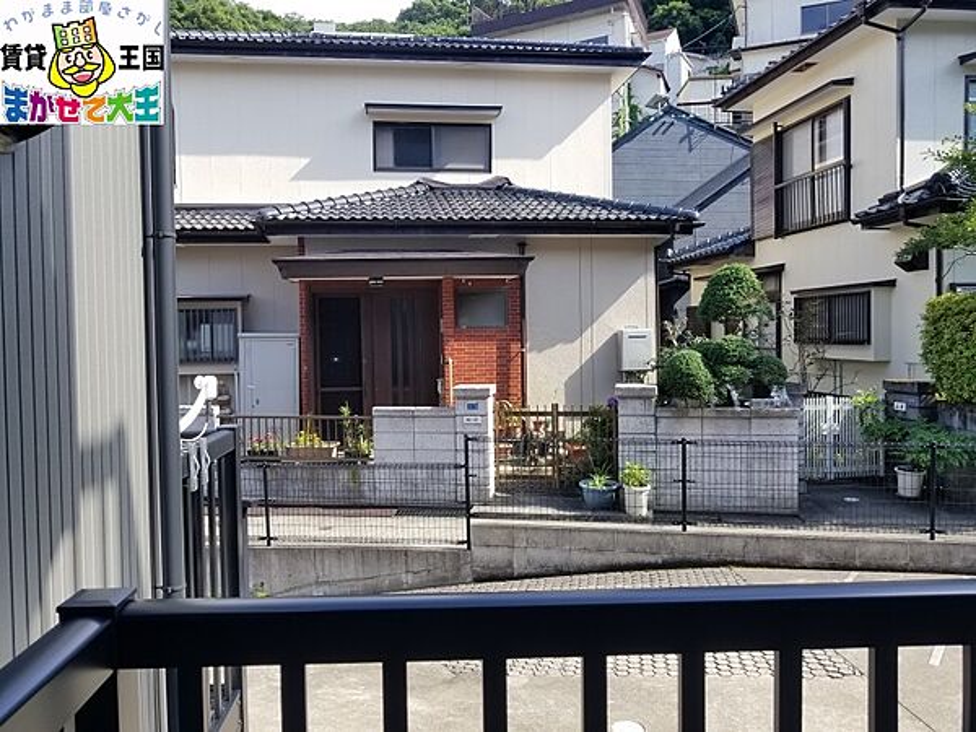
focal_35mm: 26
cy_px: 366
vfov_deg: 53.1
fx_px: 733
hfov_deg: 67.3
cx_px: 488
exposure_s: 1/816
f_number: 1.7
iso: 50
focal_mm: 4.25
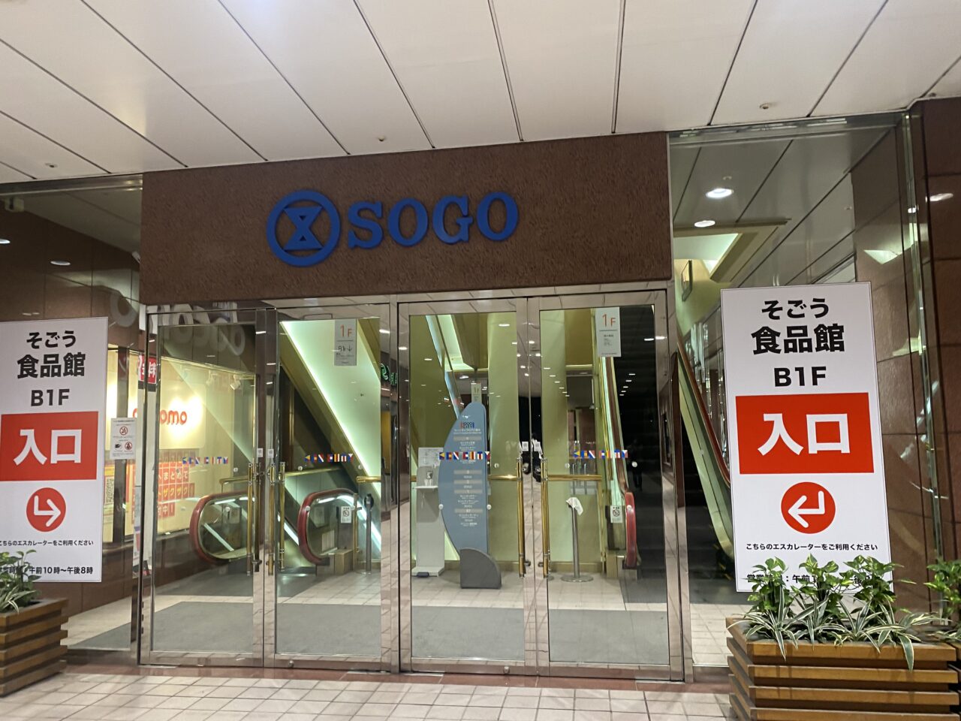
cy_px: 360
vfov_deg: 53.1
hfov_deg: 67.3
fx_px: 722
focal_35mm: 26
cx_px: 480
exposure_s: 1/50
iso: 160
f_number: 1.8
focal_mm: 4.25
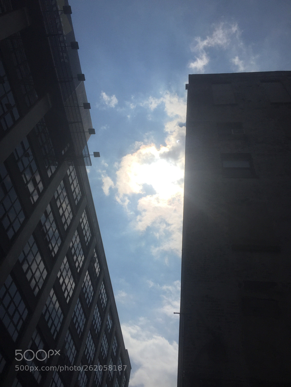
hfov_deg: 48.2
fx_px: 325
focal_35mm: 29
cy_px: 194
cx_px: 146
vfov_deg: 61.7
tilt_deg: +56.9
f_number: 2.2
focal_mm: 4.15
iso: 32
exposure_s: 1/7937
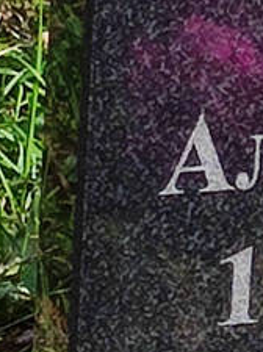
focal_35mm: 114
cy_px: 75
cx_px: 380
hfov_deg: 12.4
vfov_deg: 17.2
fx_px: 1158
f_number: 1.79
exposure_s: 1/449
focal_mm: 4.7
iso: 50
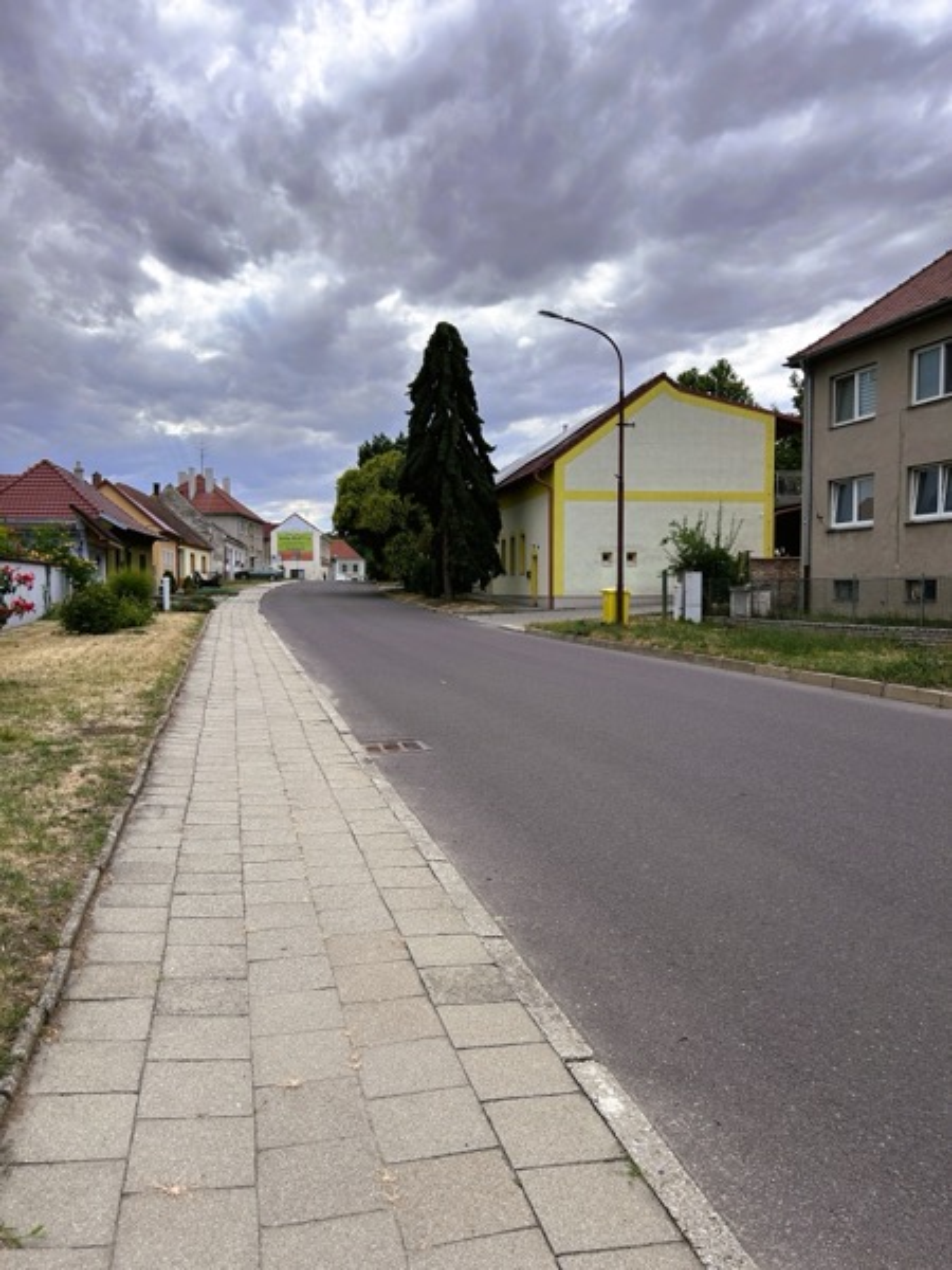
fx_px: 953
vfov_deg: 67.3
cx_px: 476
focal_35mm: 26
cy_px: 635
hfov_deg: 53.1
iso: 50
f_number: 1.5
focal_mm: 5.7
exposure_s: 1/1511
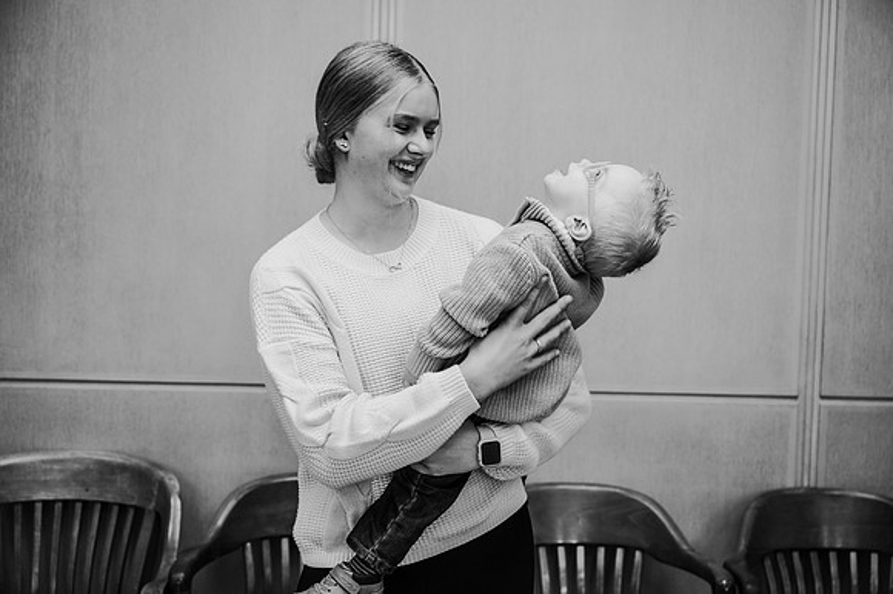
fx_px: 1215
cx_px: 446
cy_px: 297
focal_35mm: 49
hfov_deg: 40.4
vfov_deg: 27.5
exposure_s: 1/200
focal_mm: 49
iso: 640
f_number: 3.5
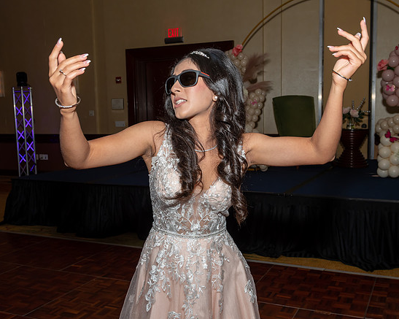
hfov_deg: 45.8
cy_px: 164
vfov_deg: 37.3
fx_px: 472
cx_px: 201
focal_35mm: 40
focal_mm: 23
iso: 400
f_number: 6.3
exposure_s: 1/250
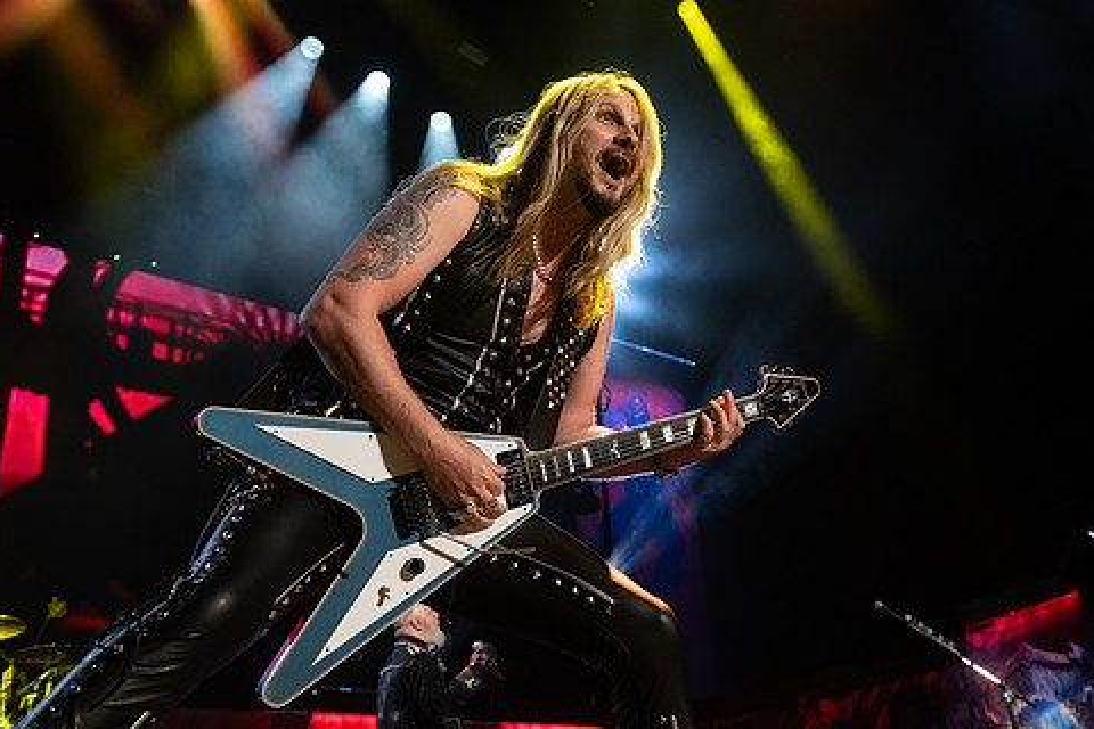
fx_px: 1276
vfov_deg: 31.9
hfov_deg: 46.0
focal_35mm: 42
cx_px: 682
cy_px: 315
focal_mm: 31
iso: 1600
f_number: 4
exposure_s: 1/800
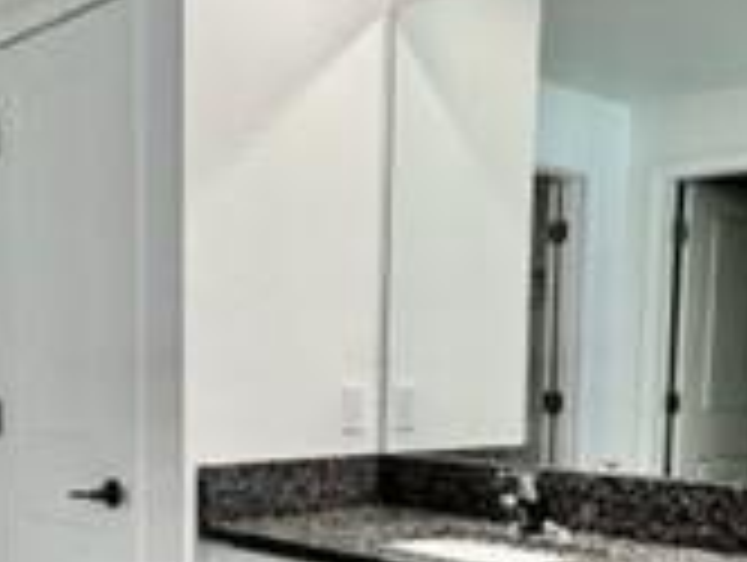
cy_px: 454
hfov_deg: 37.3
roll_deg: +0.0
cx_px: 198
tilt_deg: -5.3
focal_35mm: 50
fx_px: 1081
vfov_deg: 28.5
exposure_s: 1/120
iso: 160
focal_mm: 1.57
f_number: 1.8
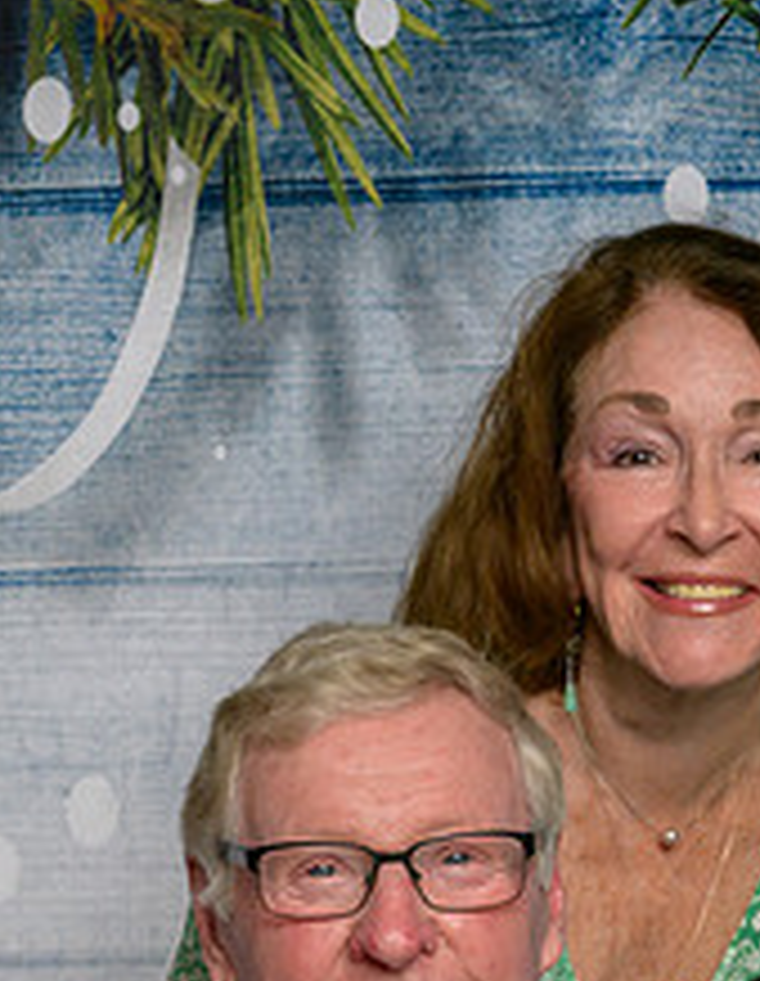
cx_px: 559
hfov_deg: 8.3
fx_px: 5246
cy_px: 1039
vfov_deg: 10.6
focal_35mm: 183
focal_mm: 58
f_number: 10
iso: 400
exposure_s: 1/125
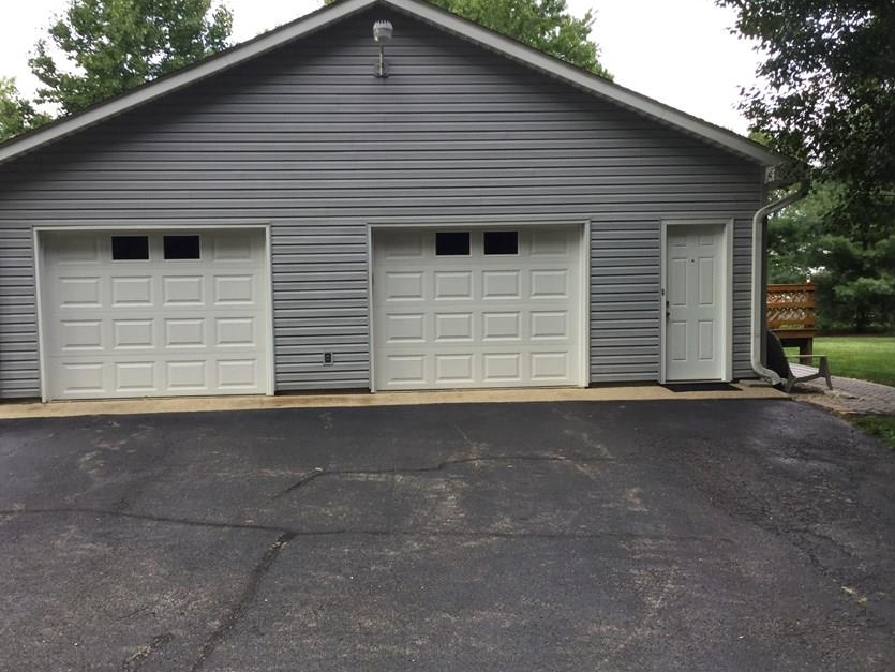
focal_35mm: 38
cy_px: 387
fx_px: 983
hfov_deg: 48.9
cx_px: 394
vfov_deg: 37.7
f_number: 2.4
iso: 25
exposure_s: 1/158
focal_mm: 3.3
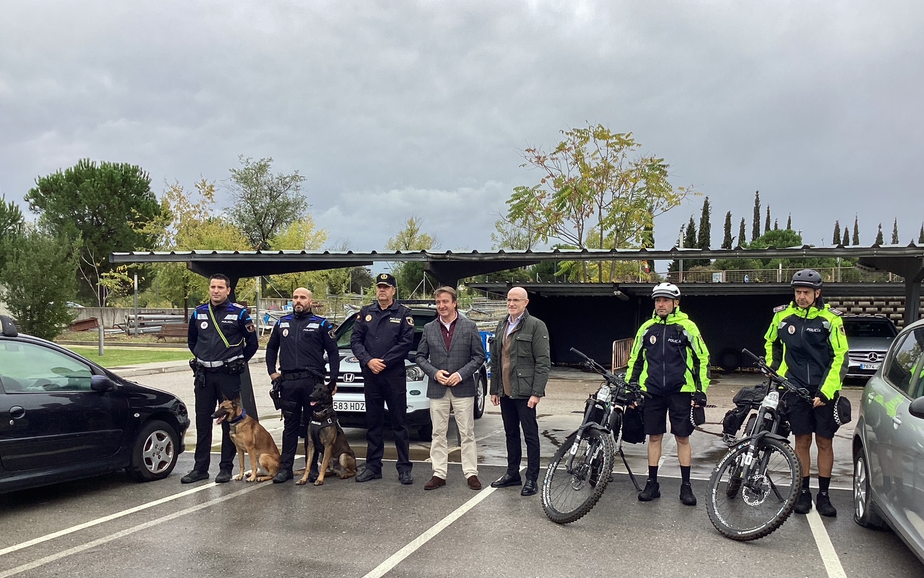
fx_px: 831
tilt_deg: -1.2
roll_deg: -0.4
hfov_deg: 58.1
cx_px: 462
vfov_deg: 38.3
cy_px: 320
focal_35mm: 33
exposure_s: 1/214
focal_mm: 3.3
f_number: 2.4
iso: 25
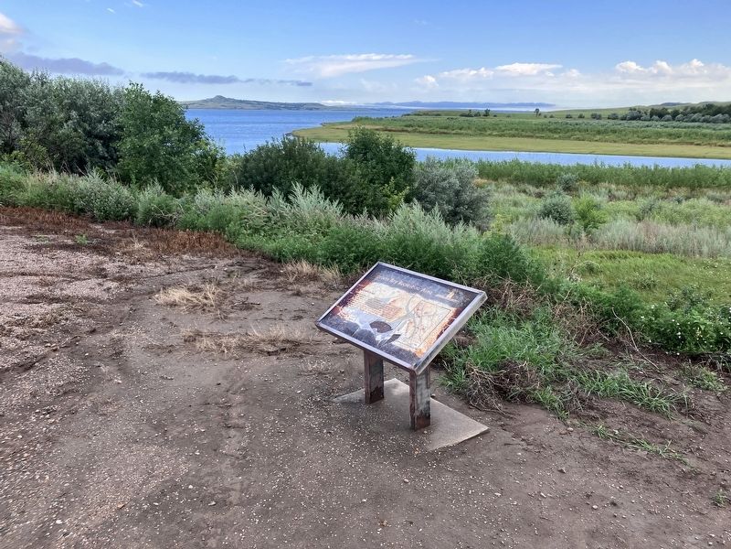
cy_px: 274
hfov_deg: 63.4
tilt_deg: -16.1
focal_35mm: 28
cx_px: 366
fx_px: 591
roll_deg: -0.1
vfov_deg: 49.7
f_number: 1.8
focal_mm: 3.99
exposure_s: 1/528
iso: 32
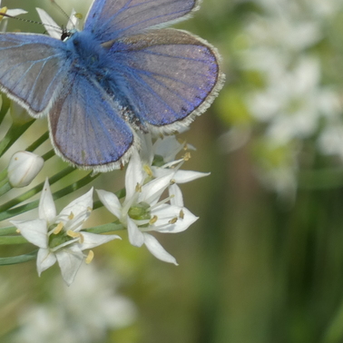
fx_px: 8598
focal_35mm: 767
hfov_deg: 2.3
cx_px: -34
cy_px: 133
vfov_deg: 2.3
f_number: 5.6
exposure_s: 1/160
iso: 80
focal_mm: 68.8
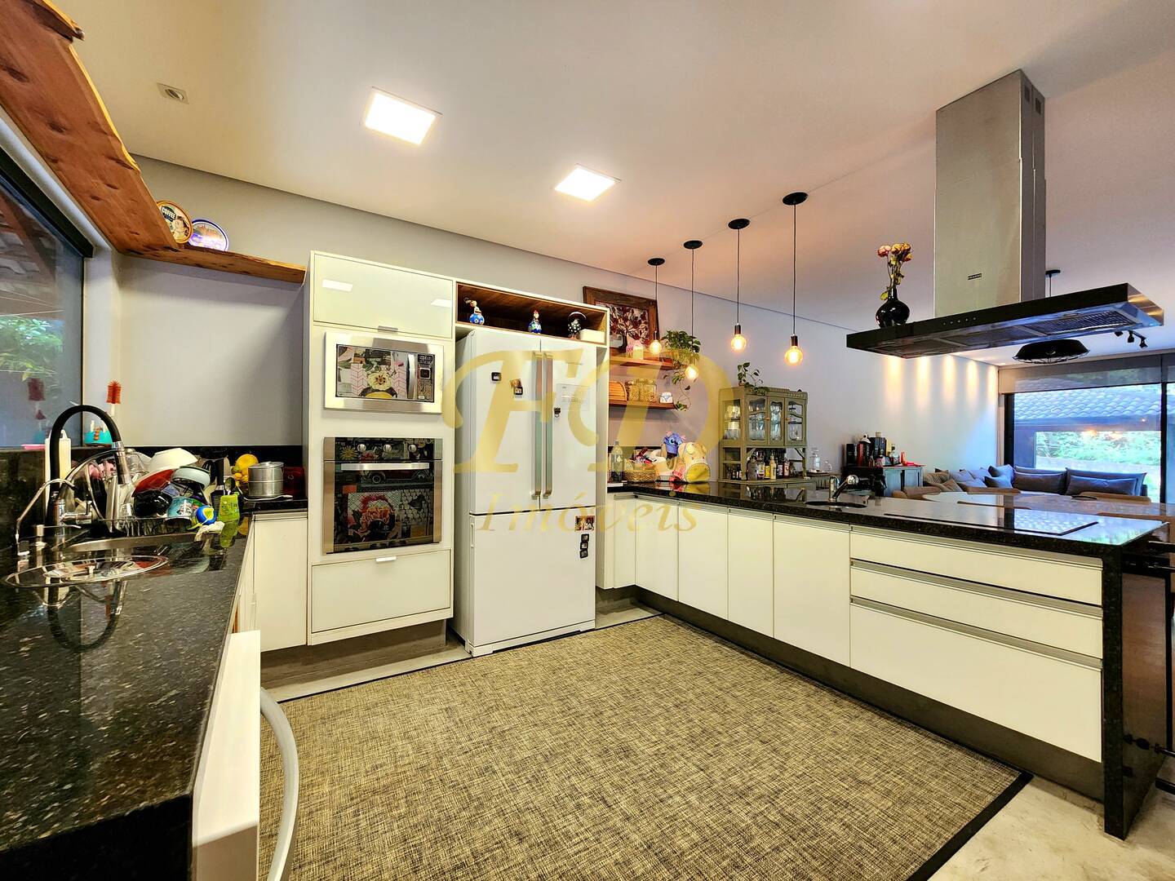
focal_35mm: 13
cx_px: 588
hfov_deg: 106.2
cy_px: 440
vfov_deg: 89.9
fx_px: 441
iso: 250
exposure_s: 1/60.2
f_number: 2.2
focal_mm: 2.2
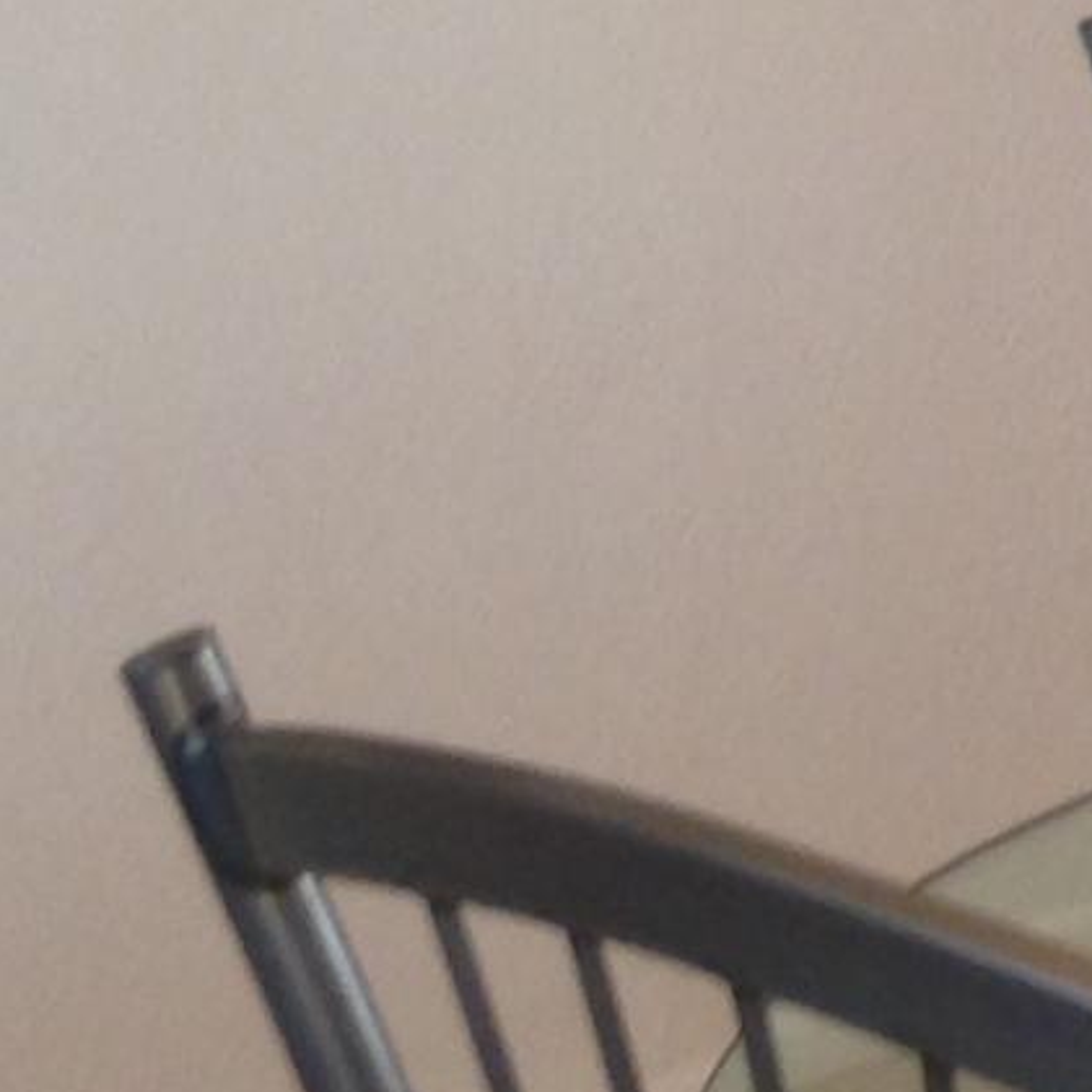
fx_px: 7424
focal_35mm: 208
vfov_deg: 8.2
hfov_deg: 7.7
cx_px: 2807
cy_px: -661
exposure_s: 1/20
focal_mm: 4.13
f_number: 2.4
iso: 64
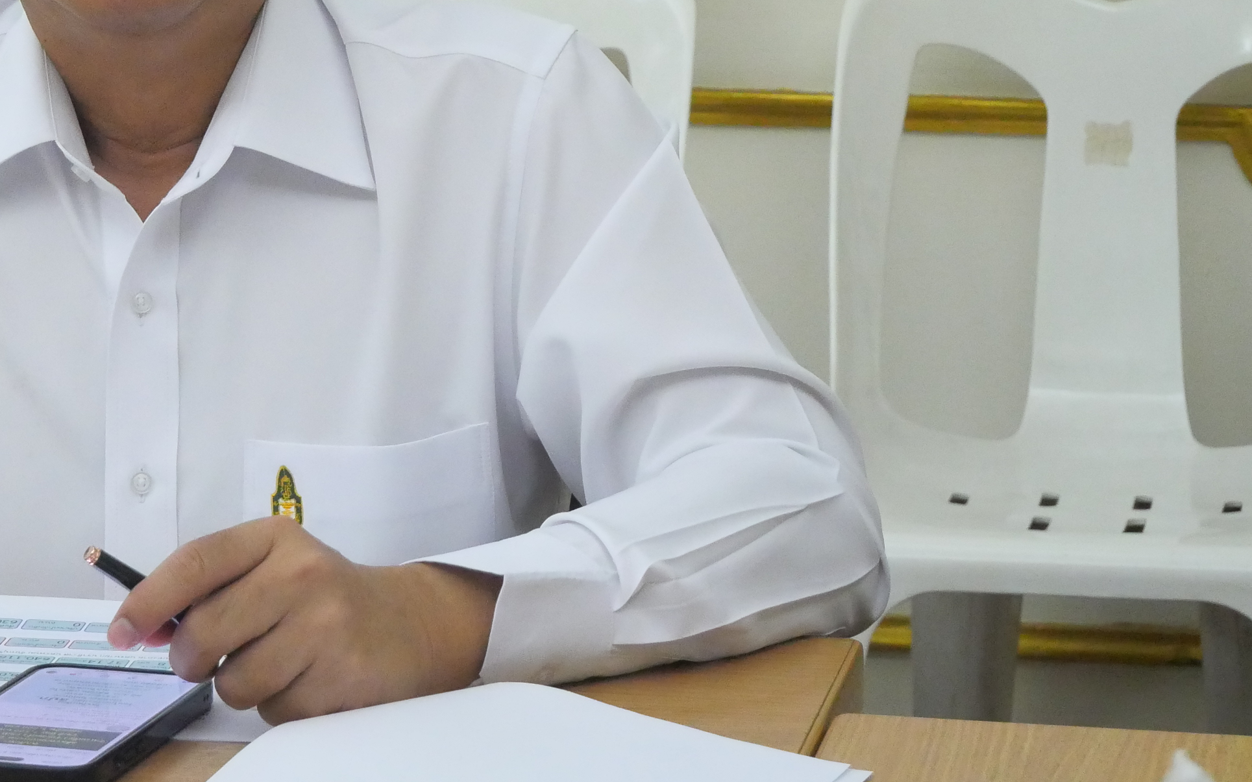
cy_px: 21
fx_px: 5424
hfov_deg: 13.0
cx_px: 72
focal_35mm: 159
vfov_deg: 8.2
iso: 3200
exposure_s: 1/60
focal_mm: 39
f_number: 5.4
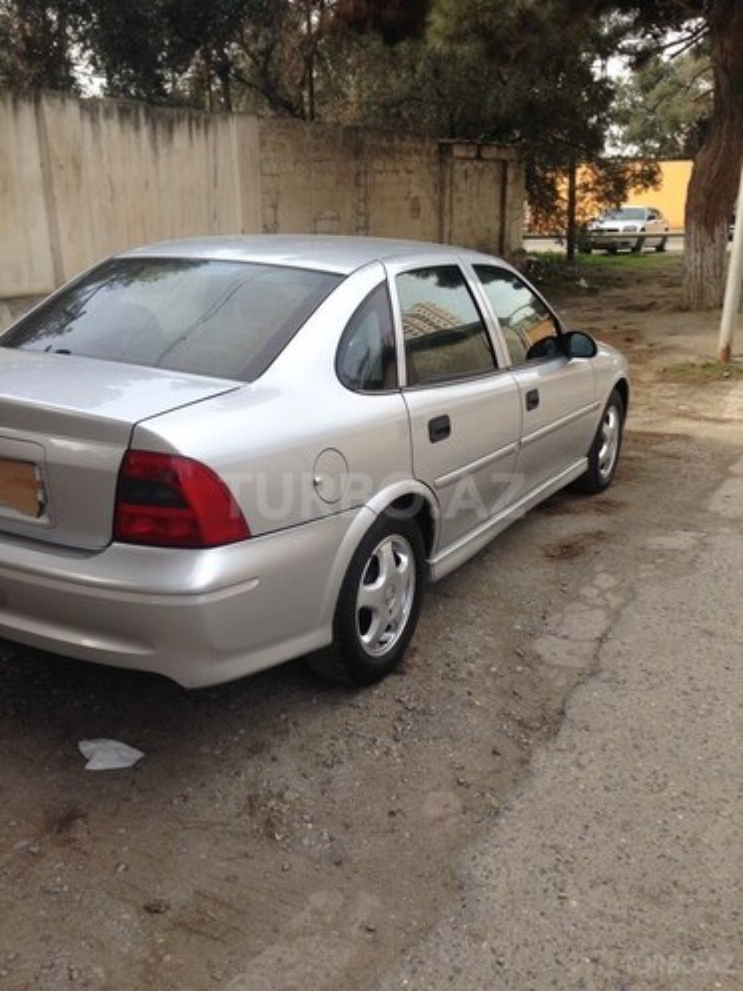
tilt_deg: -20.6
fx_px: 944
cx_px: 372
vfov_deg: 55.4
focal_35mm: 33
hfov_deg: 42.9
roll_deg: +1.2
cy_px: 496
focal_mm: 4.12
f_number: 2.4
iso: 50
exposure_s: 1/411
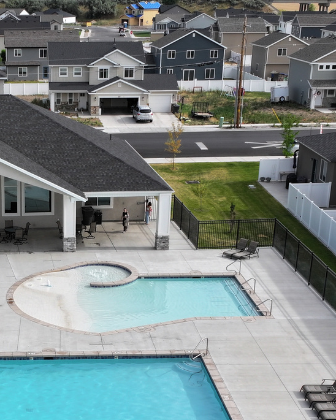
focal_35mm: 70
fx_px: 870
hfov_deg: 21.4
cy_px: 352
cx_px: 31
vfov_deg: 26.5
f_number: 2.8
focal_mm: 12.29
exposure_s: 1/1250
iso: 110
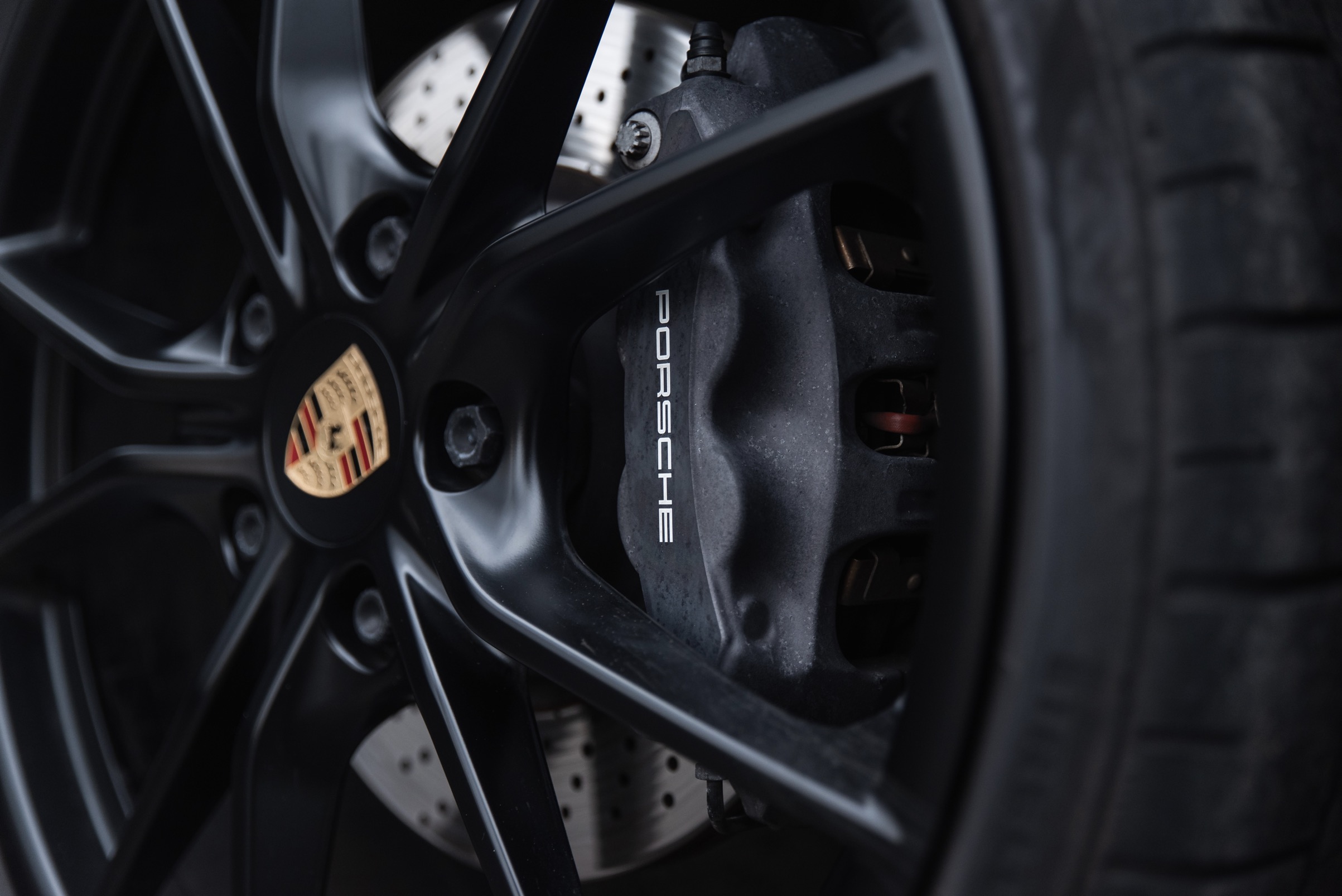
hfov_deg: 39.6
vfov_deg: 27.0
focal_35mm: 50
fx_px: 1864
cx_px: 671
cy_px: 448
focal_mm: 50
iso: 500
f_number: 2.8
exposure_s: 1/200
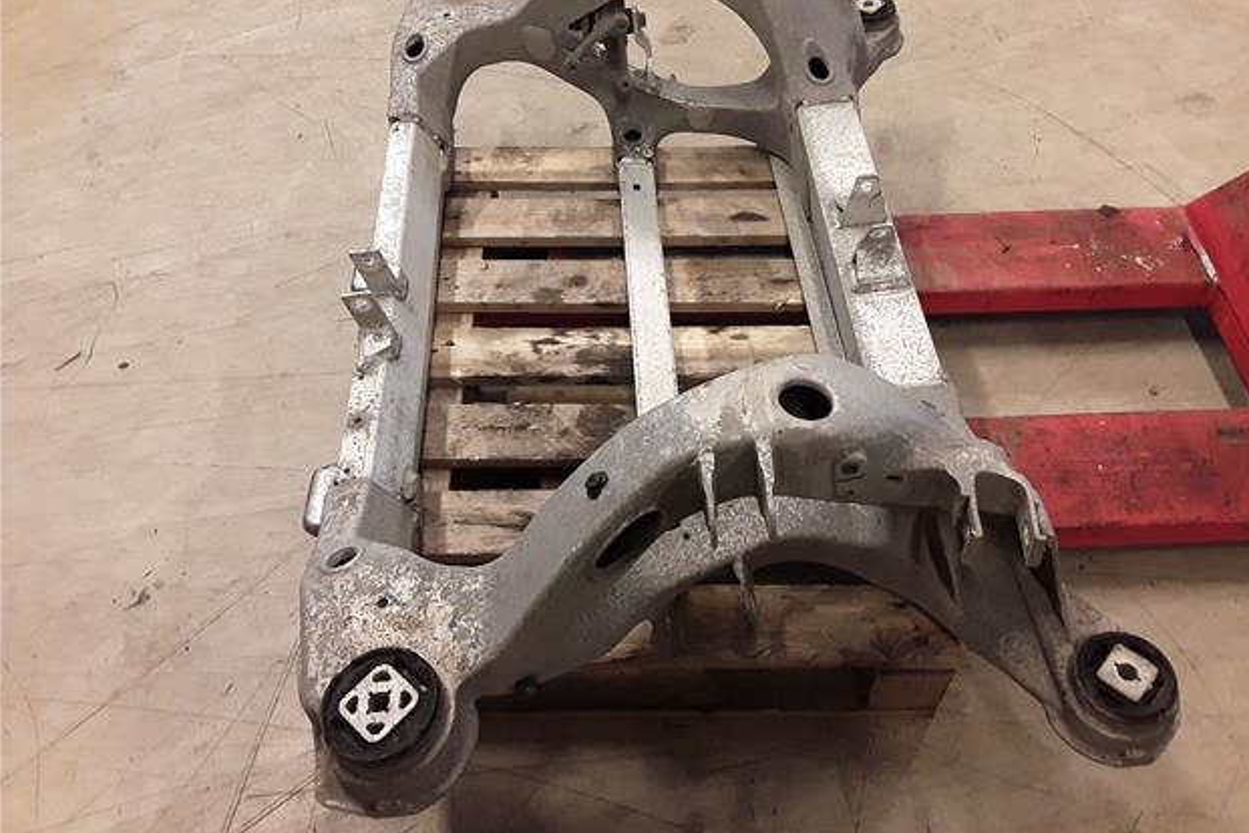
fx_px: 1041
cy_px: 400
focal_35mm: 30
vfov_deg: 43.6
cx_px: 642
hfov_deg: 61.9
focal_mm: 2.91
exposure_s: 1/50
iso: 100
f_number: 1.9
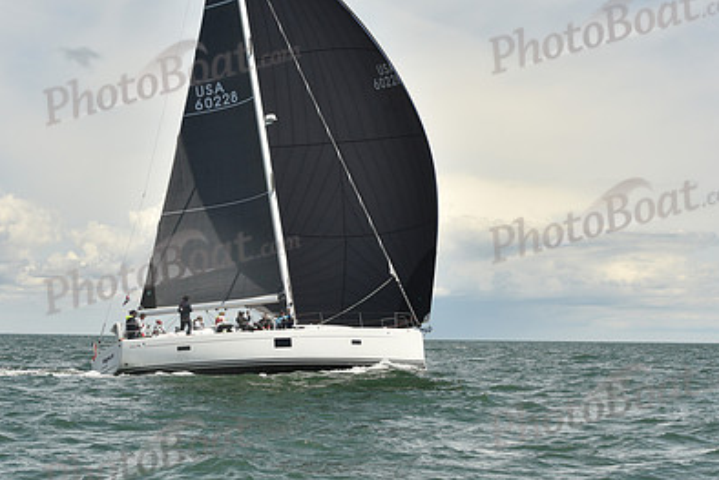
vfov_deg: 13.3
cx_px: 396
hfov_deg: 19.8
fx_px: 2058
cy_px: 147
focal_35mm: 103
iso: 320
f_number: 10
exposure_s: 1/800
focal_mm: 70
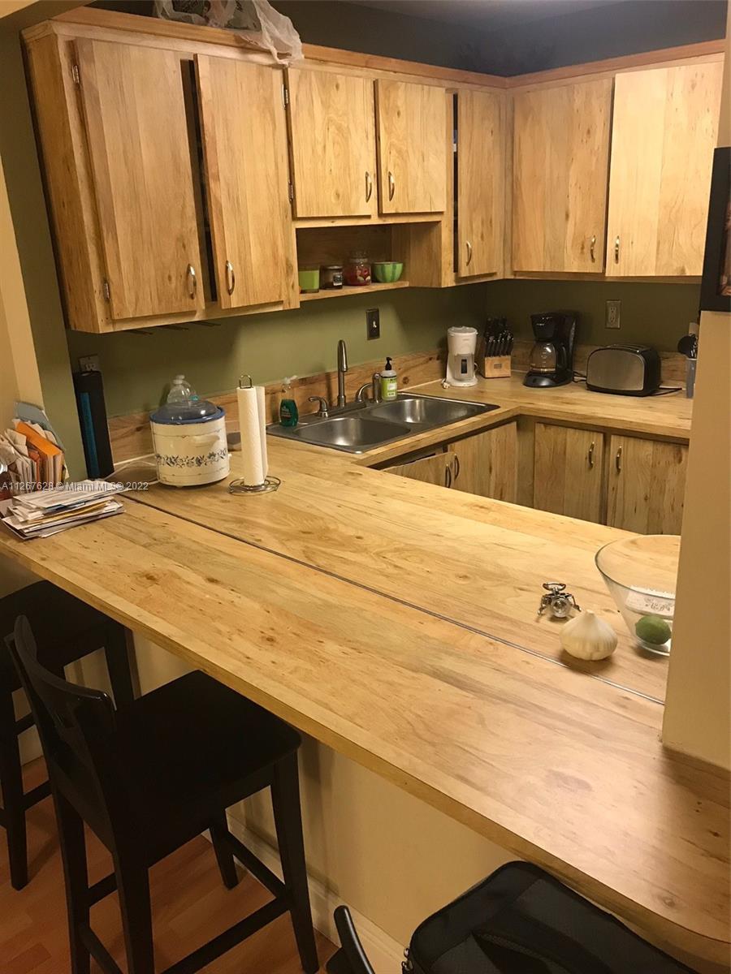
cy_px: 487
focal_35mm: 28
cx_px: 366
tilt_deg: -17.0
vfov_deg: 63.4
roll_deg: +2.3
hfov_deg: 49.7
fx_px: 788
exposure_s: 1/15
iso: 64
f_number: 1.8
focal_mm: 3.99
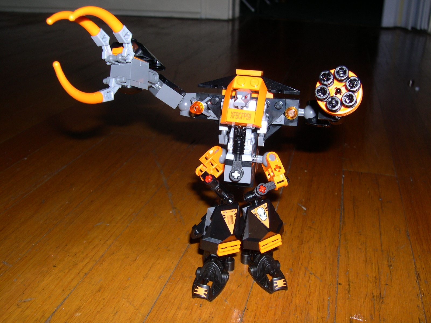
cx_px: 216
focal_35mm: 38
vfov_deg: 37.7
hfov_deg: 49.0
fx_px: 473
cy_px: 162
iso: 100
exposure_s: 1/60
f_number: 7.6
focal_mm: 8
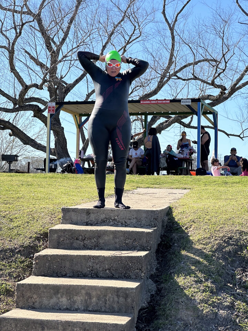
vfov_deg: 25.3
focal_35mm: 77
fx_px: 736
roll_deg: -2.2
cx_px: 124
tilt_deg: +2.9
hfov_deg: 19.1
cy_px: 166
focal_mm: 9
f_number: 2.8
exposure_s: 1/453
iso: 32
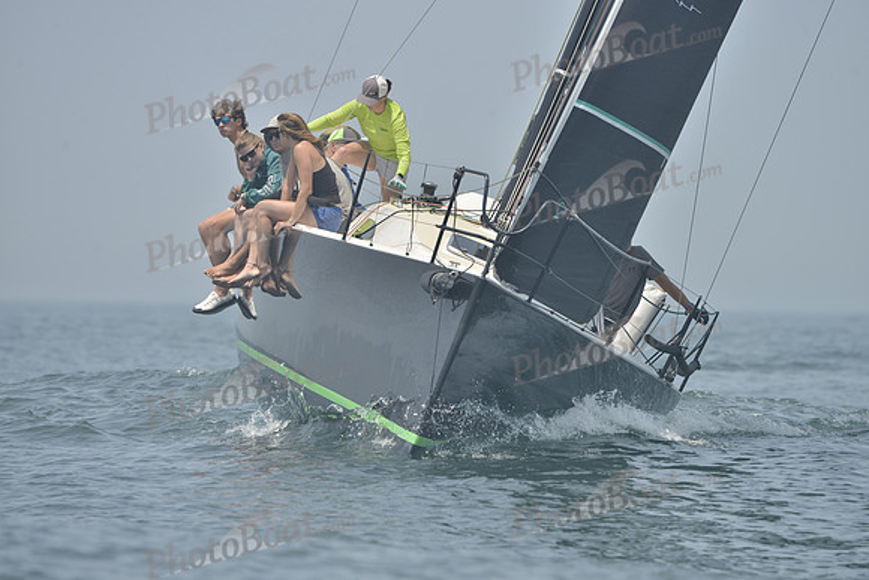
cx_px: 434
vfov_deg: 5.7
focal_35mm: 240
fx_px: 5794
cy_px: 290
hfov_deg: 8.6
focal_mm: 240
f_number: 8
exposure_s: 1/1000
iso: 280
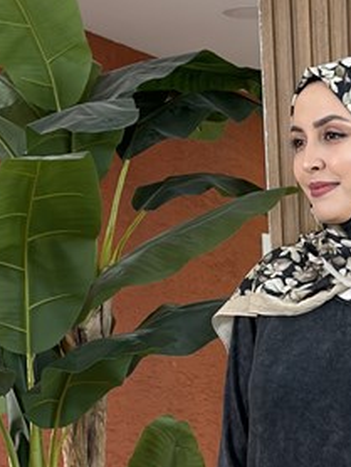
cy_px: 467
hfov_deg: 9.2
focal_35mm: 161
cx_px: 376
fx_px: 2173
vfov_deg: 12.1
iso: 100
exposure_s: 1/87
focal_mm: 6.76
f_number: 1.78
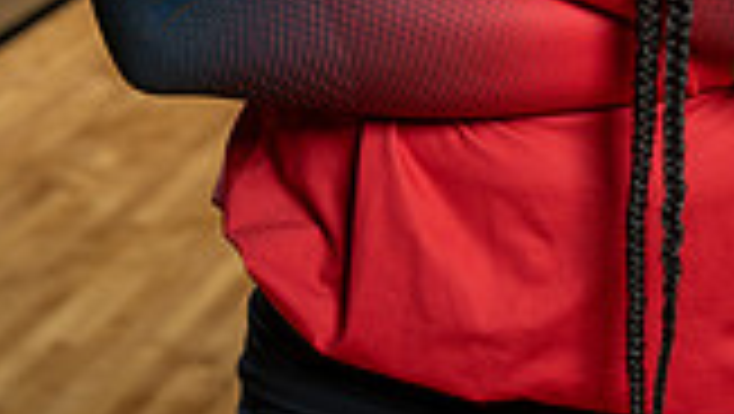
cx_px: 585
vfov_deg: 7.0
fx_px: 3214
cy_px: -495
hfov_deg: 13.0
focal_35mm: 165
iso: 500
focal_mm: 57
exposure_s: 1/250
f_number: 5.6
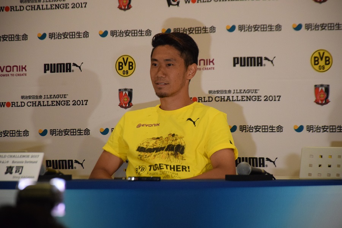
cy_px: 114
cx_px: 171
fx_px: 1995
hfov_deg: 9.8
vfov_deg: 6.5
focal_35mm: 210
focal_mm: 140
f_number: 5.6
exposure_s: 1/250
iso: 3200
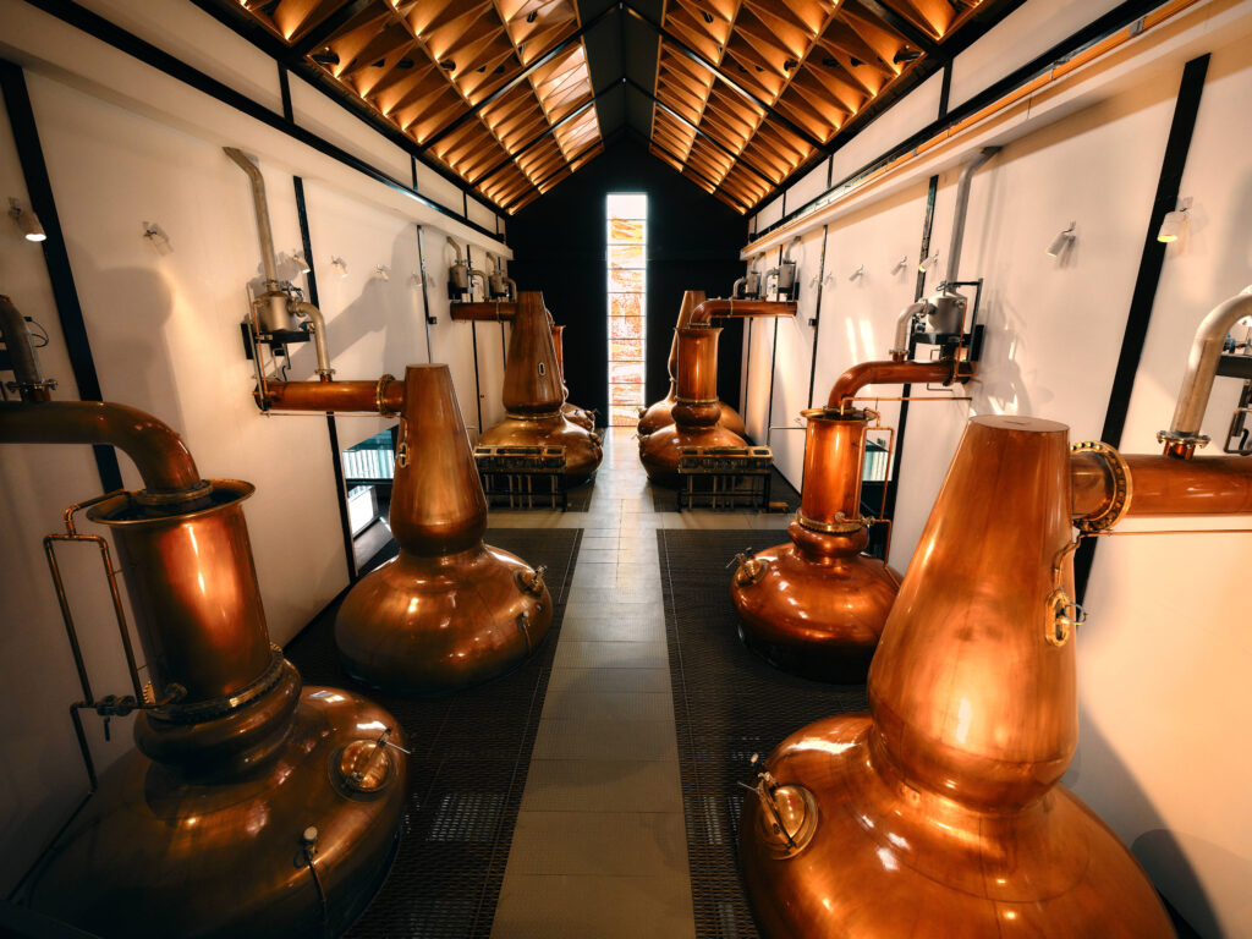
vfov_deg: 78.1
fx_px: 579
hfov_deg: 94.5
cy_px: 470
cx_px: 626
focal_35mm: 16
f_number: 5.6
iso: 3200
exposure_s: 1/200
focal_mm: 20
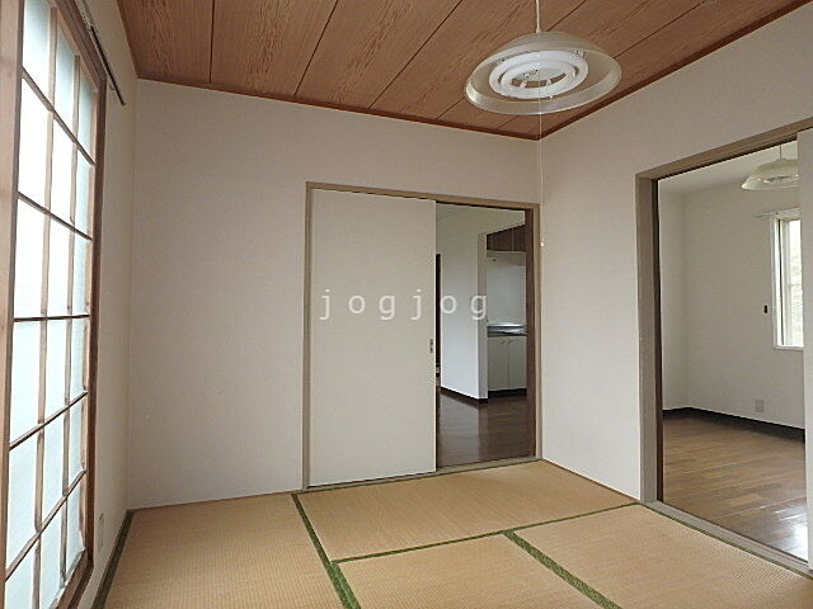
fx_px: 493
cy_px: 304
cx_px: 406
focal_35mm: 21
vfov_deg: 63.4
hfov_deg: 79.0
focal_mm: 3.7
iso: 125
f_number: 3.5
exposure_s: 1/60
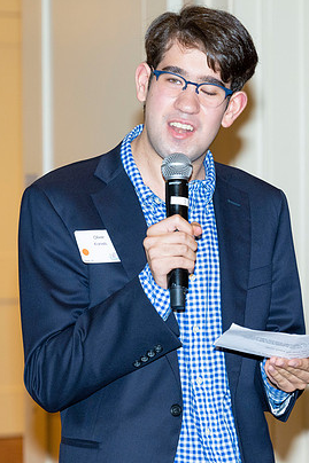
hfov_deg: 6.7
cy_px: 207
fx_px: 2629
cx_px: 202
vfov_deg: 10.1
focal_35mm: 204
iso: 1000
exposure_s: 1/100
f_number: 5.6
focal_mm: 120
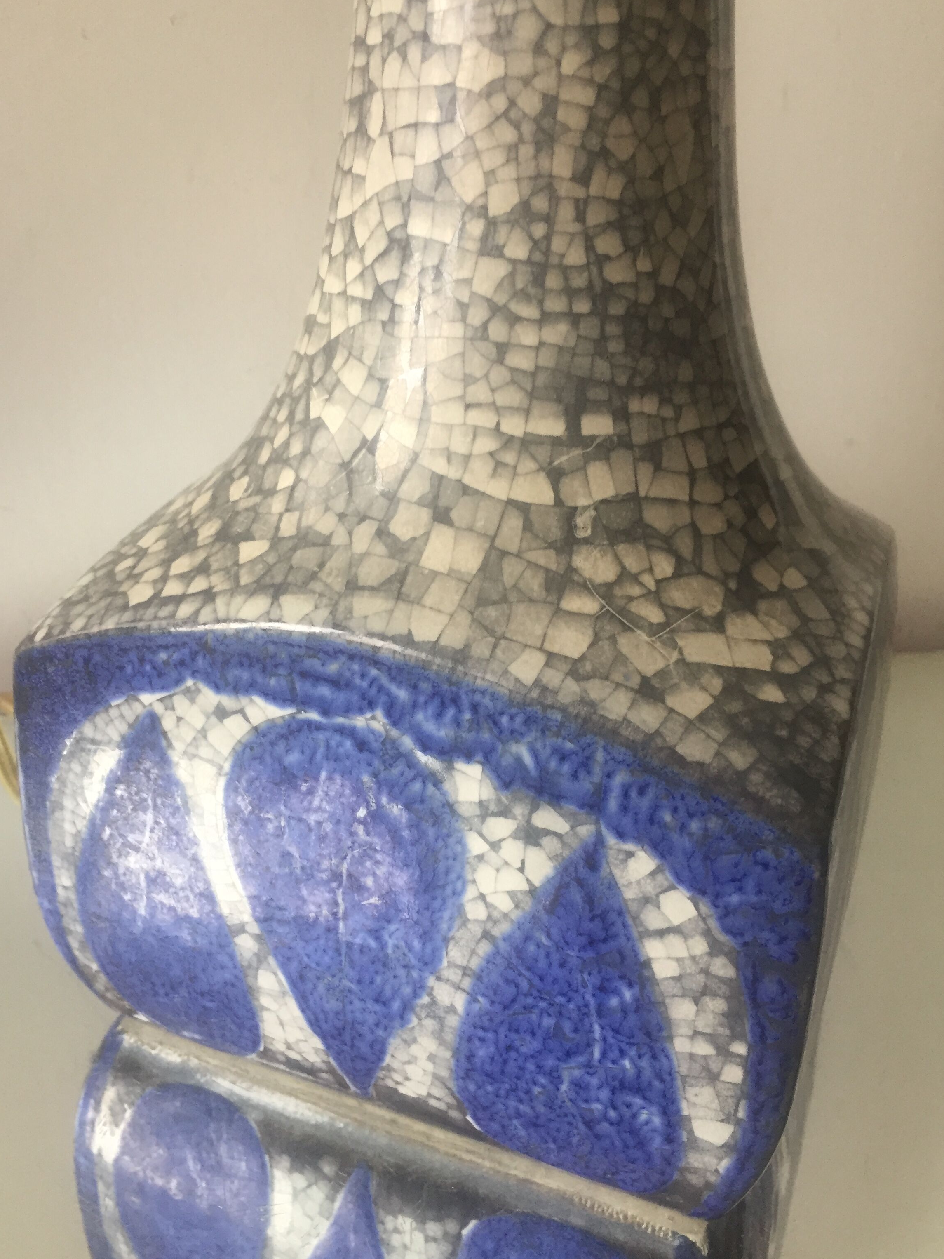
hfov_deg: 45.4
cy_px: 638
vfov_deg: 58.3
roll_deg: -0.5
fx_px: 1127
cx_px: 457
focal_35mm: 31
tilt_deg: -26.1
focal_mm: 4.15
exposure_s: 1/33
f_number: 2.2
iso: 125
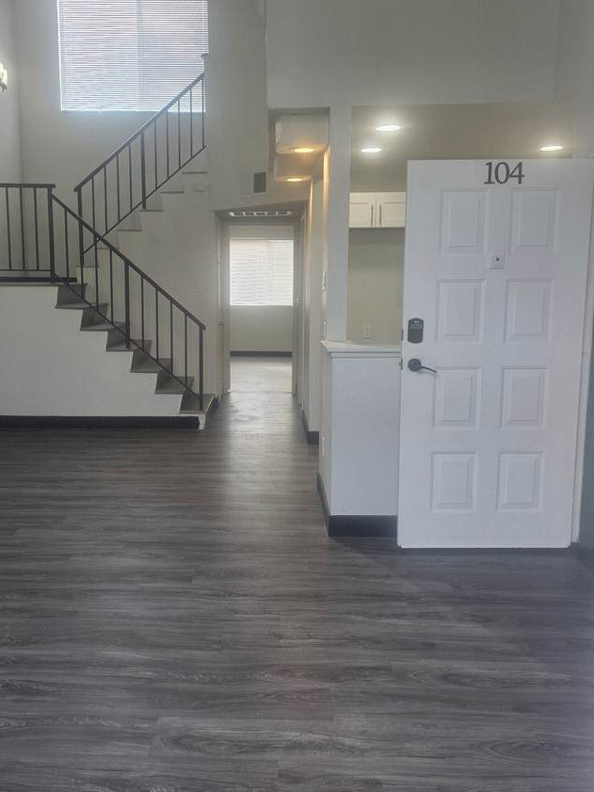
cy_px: 363
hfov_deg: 49.5
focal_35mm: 28
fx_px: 640
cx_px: 247
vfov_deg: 63.3
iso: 50
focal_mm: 6.3
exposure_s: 1/120
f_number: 1.7
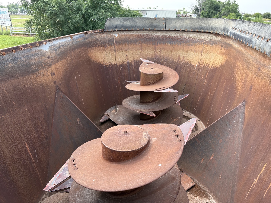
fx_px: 204
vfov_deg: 53.1
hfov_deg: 67.3
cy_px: 102
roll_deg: -0.4
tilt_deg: -23.1
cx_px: 136
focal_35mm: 26
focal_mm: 5.96
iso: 50
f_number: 1.6
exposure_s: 1/596
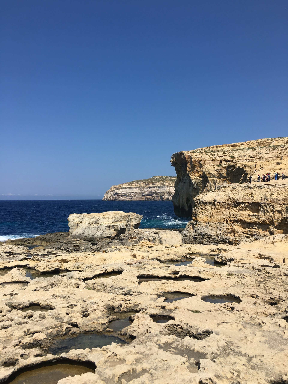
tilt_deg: +1.3
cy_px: 192
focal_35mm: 29
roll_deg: -0.3
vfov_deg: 61.7
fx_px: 322
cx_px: 144
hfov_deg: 48.2
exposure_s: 1/2653
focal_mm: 4.15
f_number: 2.2
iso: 25
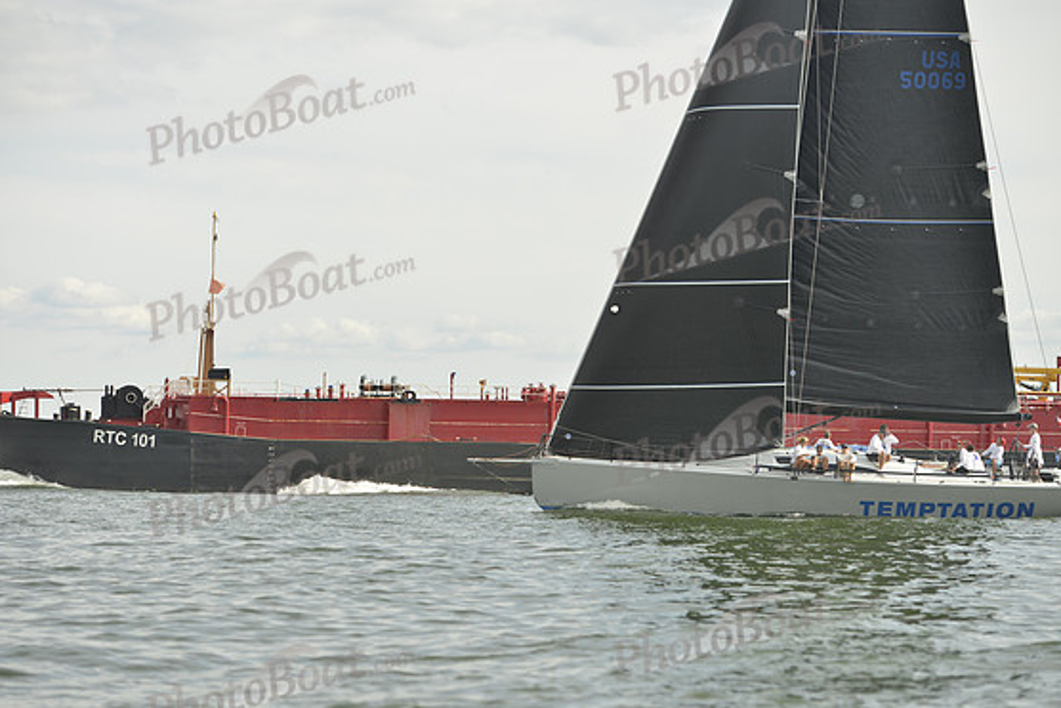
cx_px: 515
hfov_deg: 16.9
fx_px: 3567
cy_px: 364
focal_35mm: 121
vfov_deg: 11.3
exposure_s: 1/1250
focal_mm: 116
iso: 200
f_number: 5
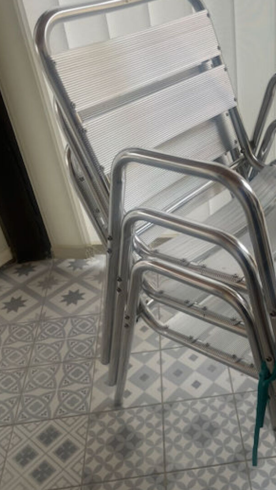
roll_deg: +3.5
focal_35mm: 35
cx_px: 222
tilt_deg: -40.1
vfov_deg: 56.5
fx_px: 455
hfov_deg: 32.8
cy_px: 274
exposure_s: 1/121
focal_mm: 4.2
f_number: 1.6
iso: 40
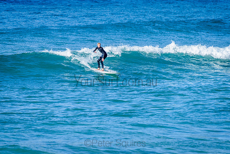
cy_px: 64
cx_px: 98
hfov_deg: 3.4
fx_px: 3919
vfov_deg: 2.2
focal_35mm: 613
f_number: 5.6
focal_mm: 500
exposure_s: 1/2000
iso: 320
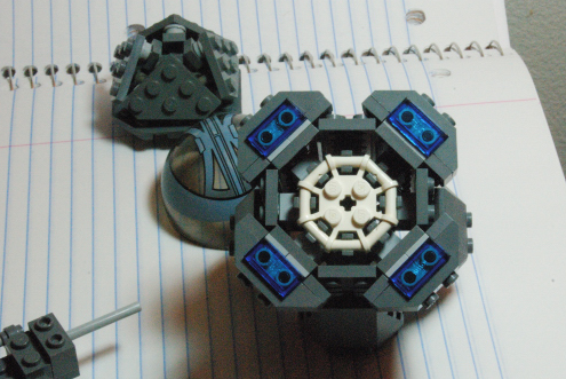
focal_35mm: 107
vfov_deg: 12.9
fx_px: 1678
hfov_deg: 19.1
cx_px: 349
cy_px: 212
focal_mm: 55
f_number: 32
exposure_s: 1/20
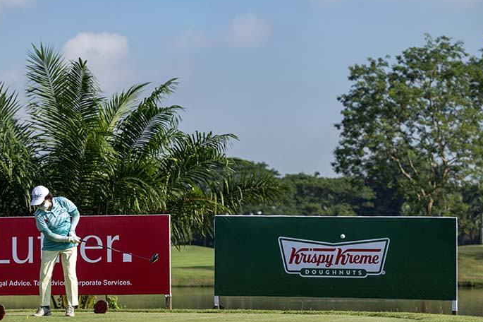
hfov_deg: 15.9
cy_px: 172
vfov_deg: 10.6
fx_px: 1730
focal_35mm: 129
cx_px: 161
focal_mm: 92
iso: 560
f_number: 3.5
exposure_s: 1/6400
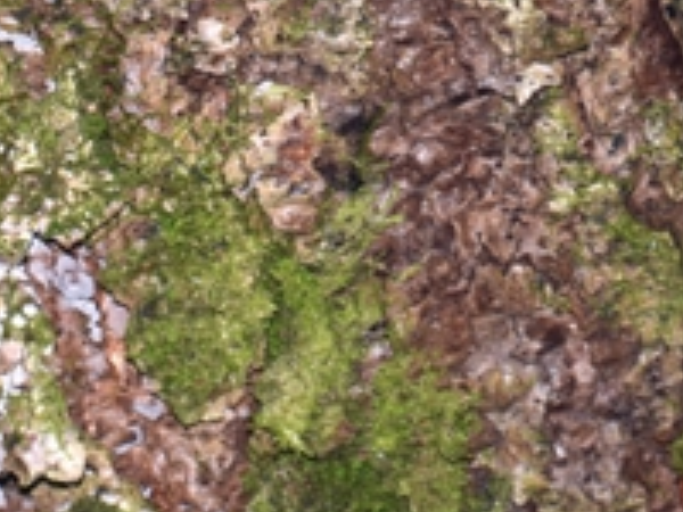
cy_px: -457
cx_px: -140
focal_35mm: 886
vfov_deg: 1.7
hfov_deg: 2.2
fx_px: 17481
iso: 280
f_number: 8
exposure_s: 1/60
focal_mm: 120
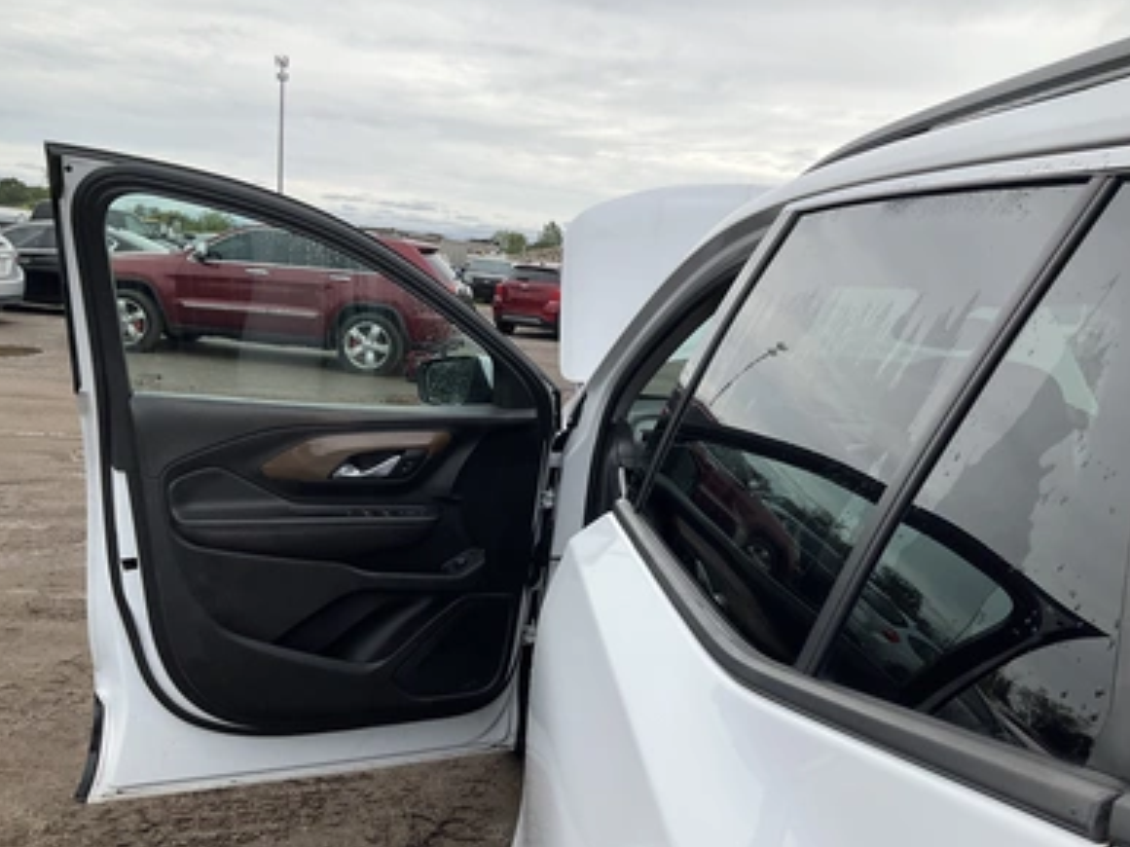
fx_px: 979
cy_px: 426
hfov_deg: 60.0
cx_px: 561
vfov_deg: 46.8
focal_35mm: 30
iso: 25
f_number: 1.8
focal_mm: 3
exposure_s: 1/2141
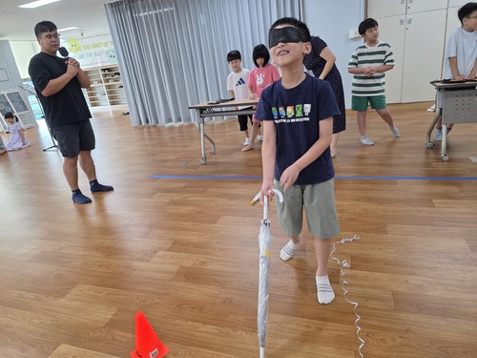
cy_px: 179
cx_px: 238
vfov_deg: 58.9
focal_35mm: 23
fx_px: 317
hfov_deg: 73.9
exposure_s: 1/120
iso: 200
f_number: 1.7
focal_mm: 6.3
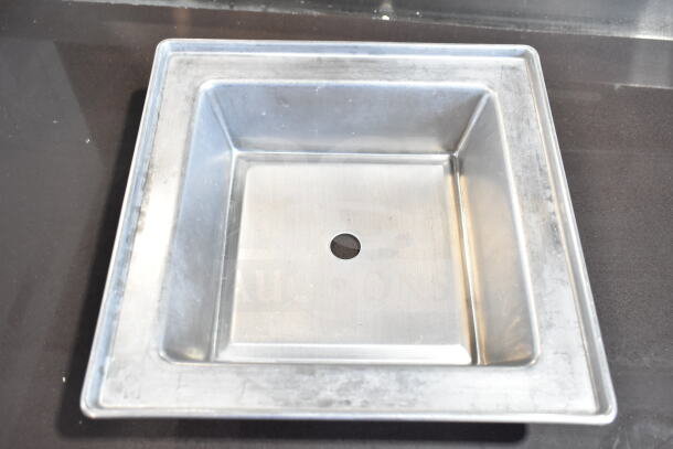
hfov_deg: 53.1
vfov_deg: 36.9
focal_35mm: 36
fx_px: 673
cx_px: 336
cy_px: 224
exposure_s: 1/100
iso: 1600
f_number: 5
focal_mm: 24
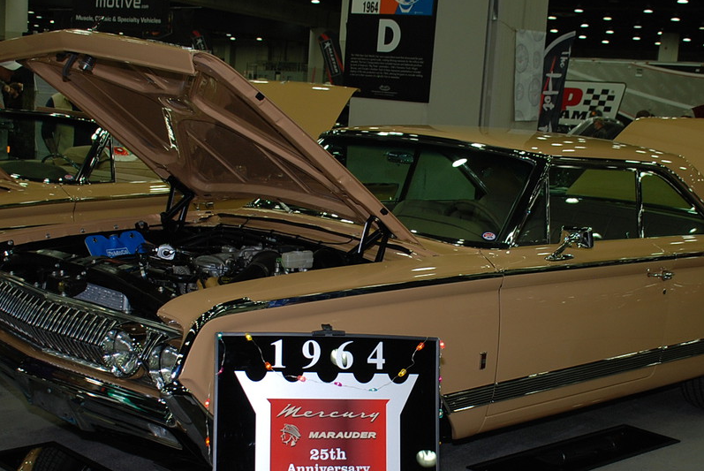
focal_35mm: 58
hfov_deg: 34.4
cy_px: 291
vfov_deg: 23.4
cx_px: 391
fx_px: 1135
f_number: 4
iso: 200
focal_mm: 22
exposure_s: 1/60
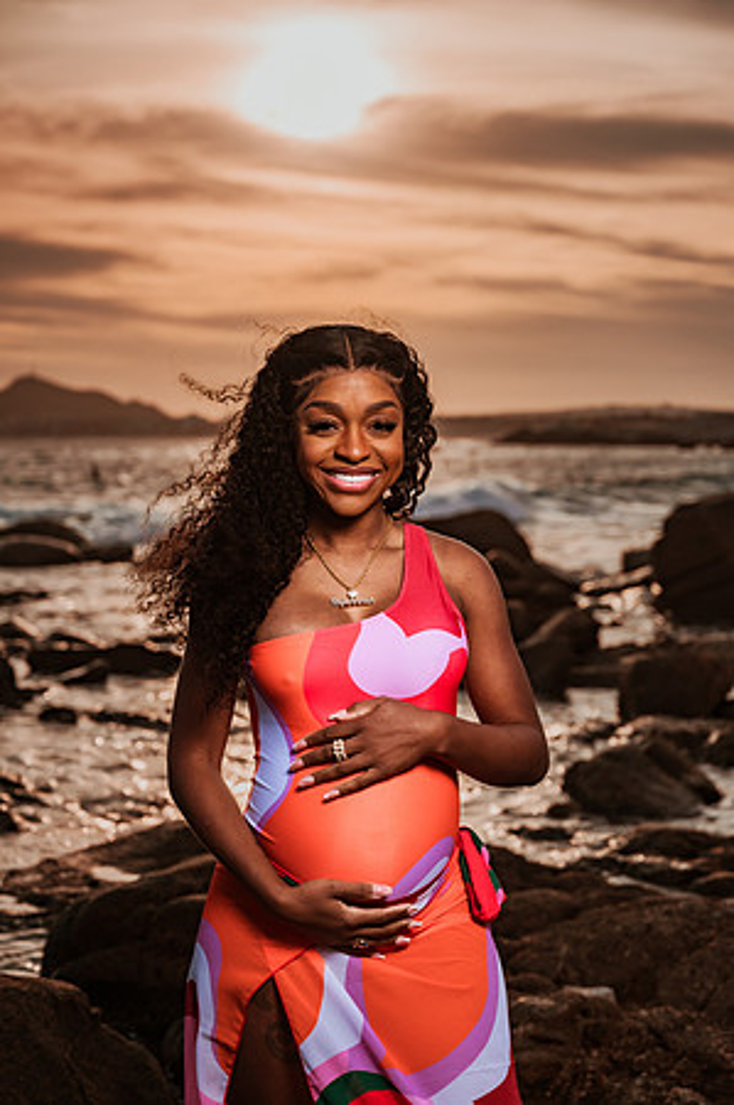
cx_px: 367
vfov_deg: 33.4
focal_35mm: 60
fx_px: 1839
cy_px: 552
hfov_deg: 22.6
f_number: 4
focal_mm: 60
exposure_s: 1/3200
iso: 100
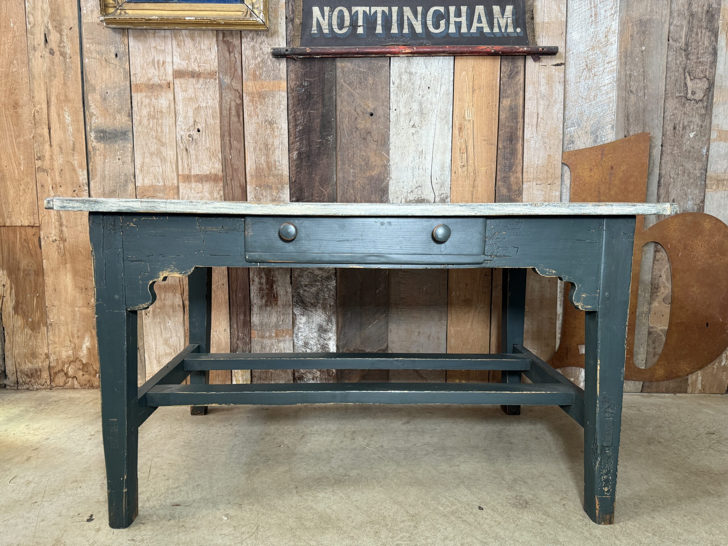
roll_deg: -0.7
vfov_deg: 56.8
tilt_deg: -6.6
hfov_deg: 71.6
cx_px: 364
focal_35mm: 24
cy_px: 273
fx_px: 505
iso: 250
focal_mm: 6.76
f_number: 1.78
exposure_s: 1/60
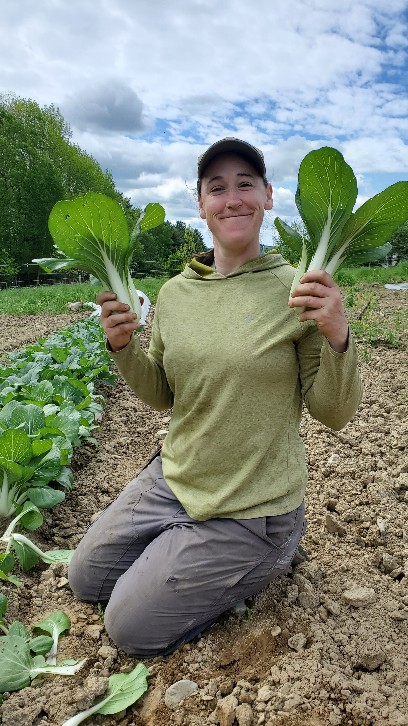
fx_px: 558
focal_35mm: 29
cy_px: 364
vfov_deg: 66.1
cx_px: 208
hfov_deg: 40.2
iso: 50
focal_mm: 4.3
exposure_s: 1/1215
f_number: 2.4
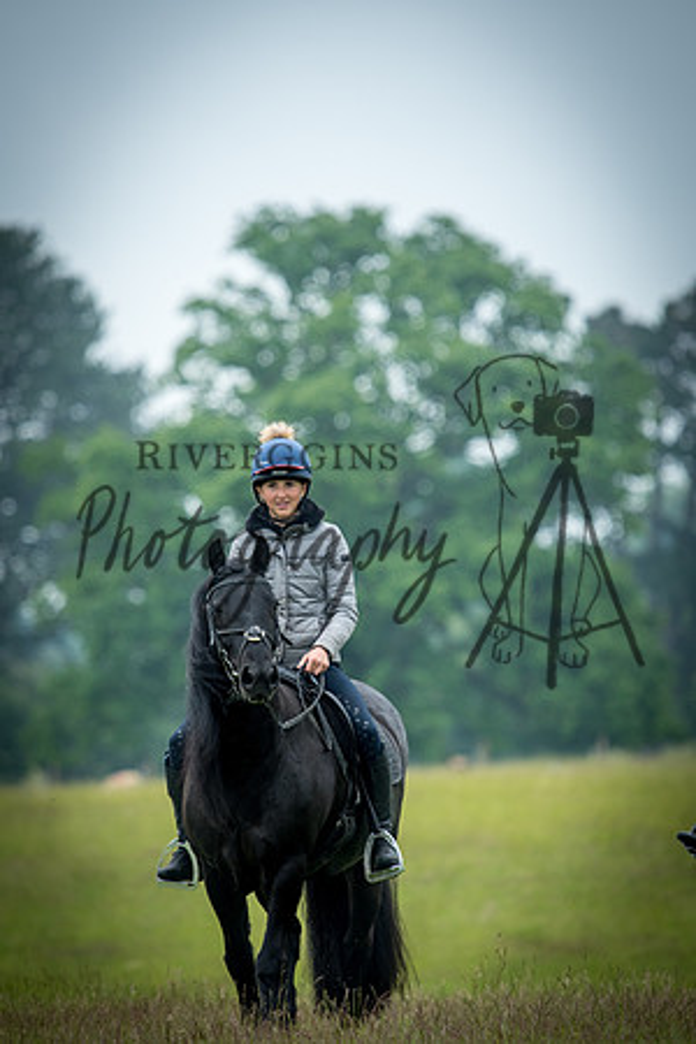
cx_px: 348
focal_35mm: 450
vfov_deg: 4.6
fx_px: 13049
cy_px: 522
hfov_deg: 3.1
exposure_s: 1/1000
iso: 400
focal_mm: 300
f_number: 4.5
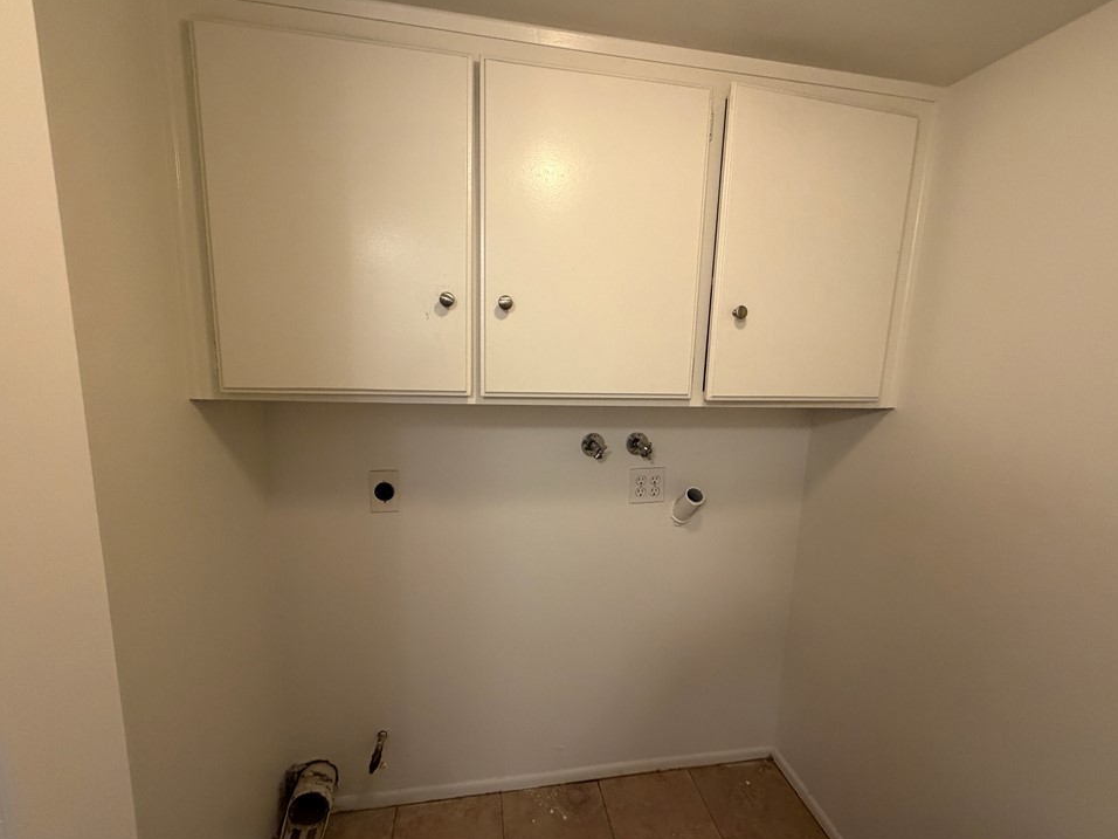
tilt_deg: -9.6
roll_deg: -1.4
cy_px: 424
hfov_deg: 98.2
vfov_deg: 81.7
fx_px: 484
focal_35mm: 15
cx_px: 560
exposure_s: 1/60
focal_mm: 2.22
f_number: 2.2
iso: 400
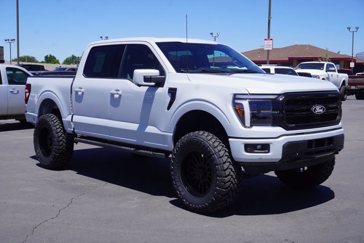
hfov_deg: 41.1
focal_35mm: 48
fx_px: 486
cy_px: 122
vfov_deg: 28.1
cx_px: 182
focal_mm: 32
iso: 100
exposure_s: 1/125
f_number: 11
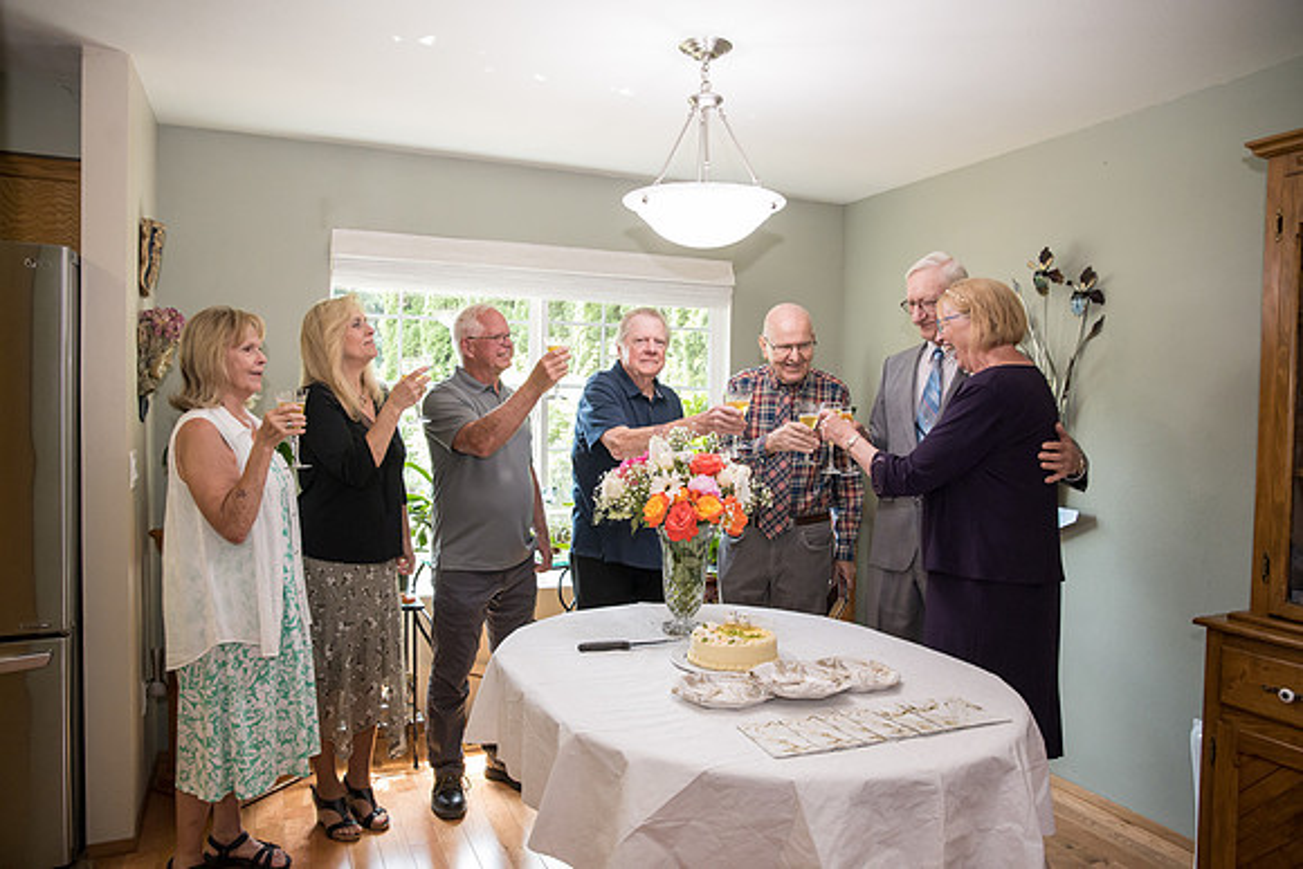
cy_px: 434
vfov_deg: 53.2
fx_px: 869
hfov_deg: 73.7
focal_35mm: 24
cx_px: 652
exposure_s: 1/320
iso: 2500
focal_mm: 24
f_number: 4
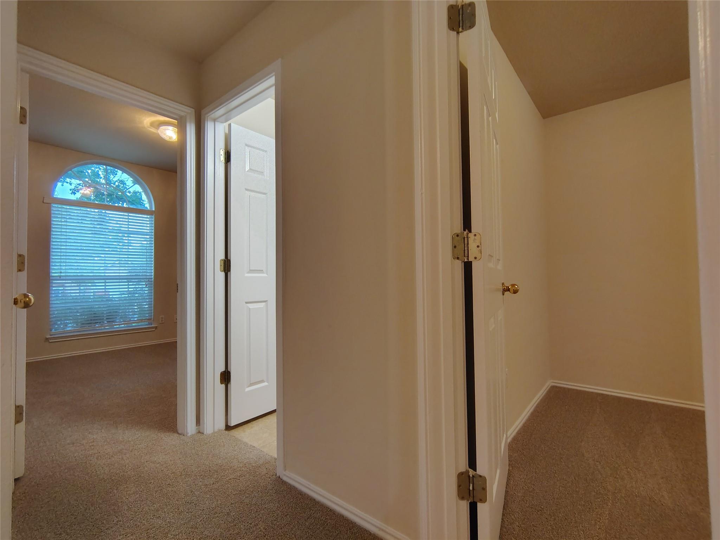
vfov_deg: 78.1
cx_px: 360
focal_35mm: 16
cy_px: 270
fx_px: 333
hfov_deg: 94.5
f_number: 2.2
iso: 453
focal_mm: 2.13
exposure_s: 1/24
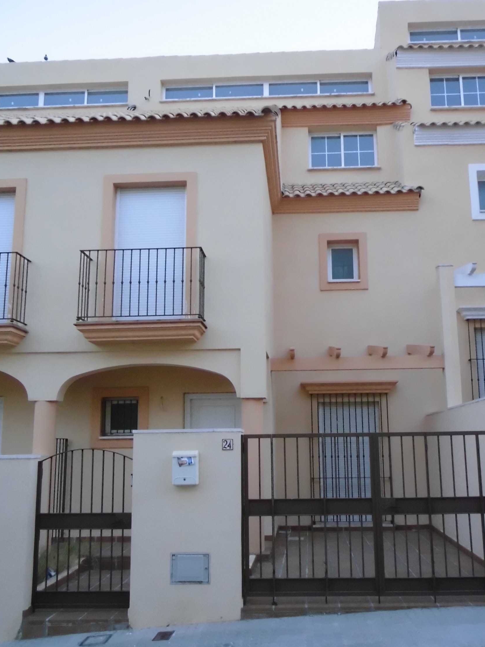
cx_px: 268
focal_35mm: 30
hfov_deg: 46.7
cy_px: 345
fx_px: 560
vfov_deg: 59.9
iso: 400
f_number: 3.2
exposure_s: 1/60
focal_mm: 4.6
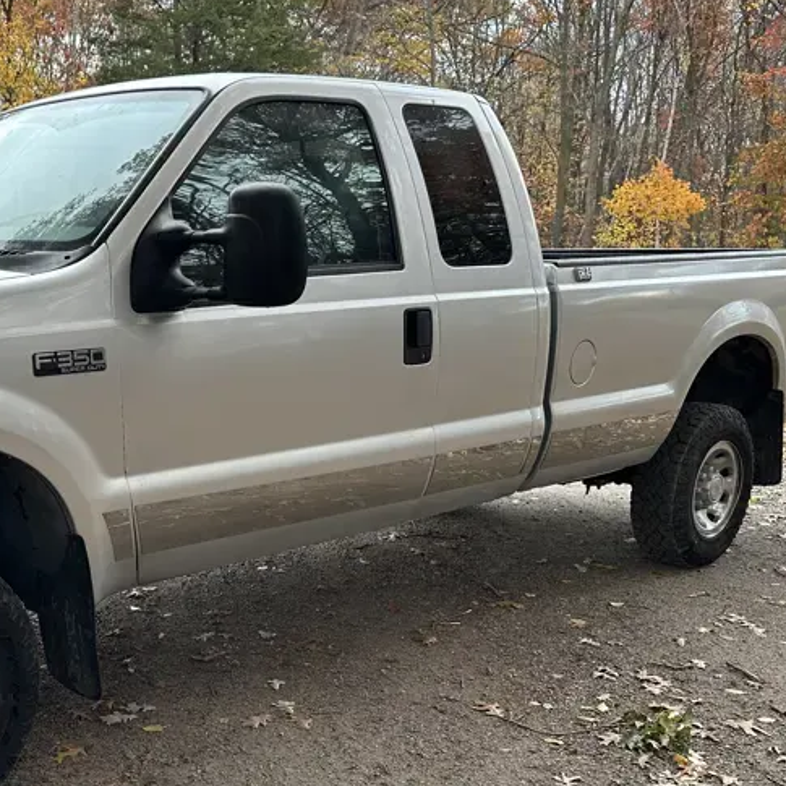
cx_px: 91
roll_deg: +1.9
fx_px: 1079
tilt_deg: -9.5
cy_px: 467
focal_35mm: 42
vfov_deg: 39.9
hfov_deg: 37.6
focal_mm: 6.86
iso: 80
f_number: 1.78
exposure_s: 1/165
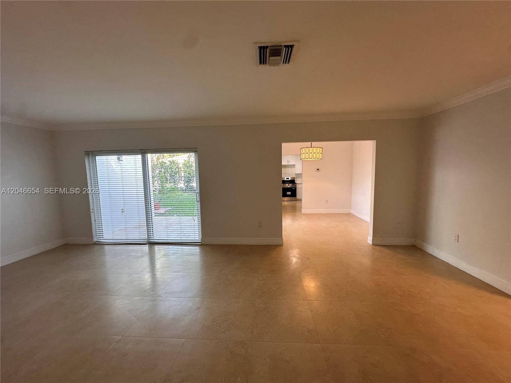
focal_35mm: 14
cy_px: 192
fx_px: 207
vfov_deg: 85.7
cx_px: 256
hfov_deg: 102.1
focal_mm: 2.22
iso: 125
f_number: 2.2
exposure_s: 1/120
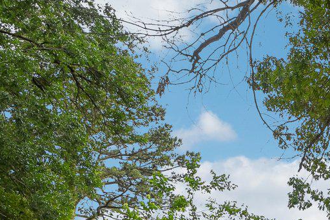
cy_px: 347
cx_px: 512
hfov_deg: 23.9
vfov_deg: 18.4
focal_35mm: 64
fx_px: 586
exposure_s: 1/250
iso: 400
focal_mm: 16
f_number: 8
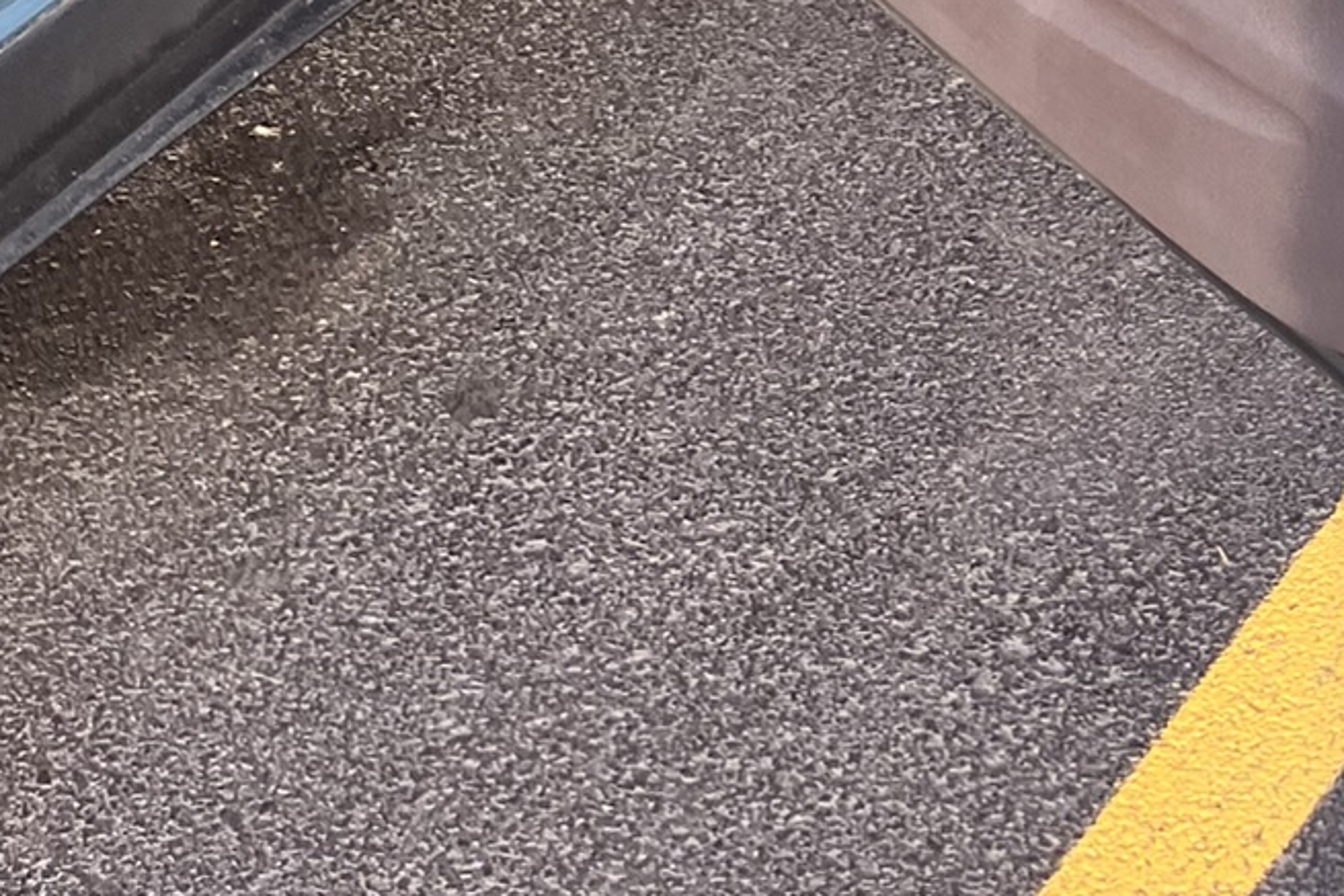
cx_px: 1155
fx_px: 3398
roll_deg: -2.0
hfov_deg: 22.0
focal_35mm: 91
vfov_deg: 12.9
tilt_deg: -21.6
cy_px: -964
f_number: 1.8
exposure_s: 1/276
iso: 32
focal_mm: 3.99
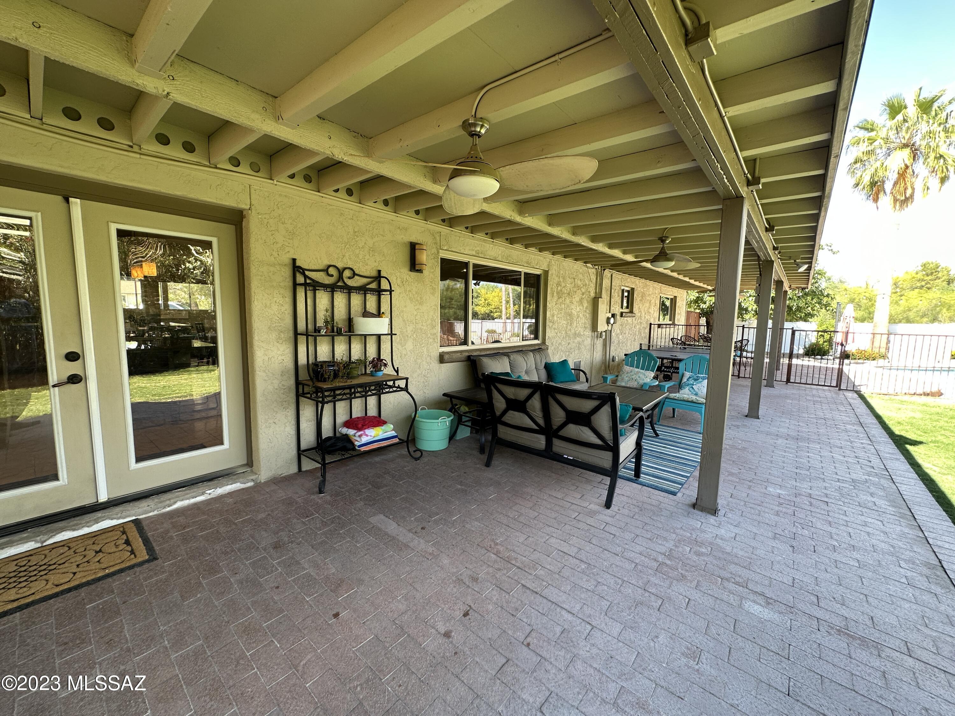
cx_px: 478
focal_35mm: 14
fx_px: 386
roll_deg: -1.1
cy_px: 358
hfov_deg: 102.1
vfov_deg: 85.7
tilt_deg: -6.9
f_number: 2.2
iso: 50
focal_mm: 2.22
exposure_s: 1/99
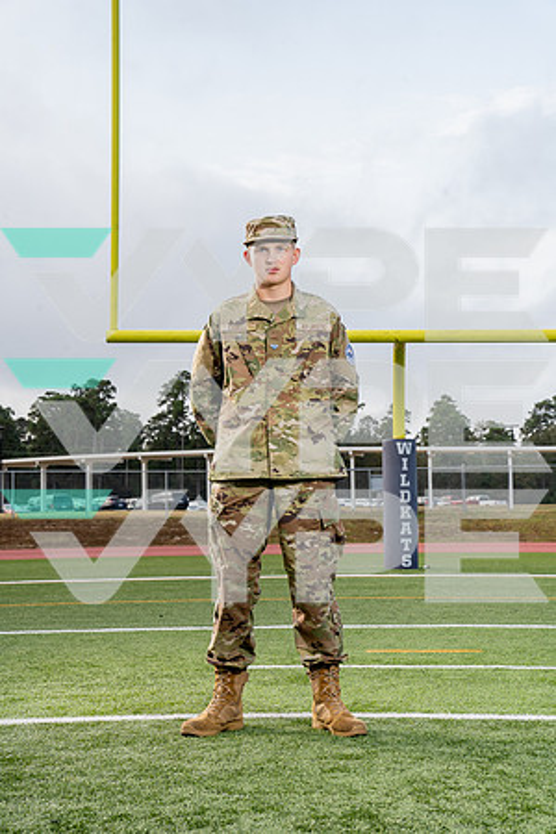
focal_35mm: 70
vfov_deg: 28.8
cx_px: 278
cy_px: 417
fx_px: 1622
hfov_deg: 19.5
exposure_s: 1/250
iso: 320
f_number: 10
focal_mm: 70
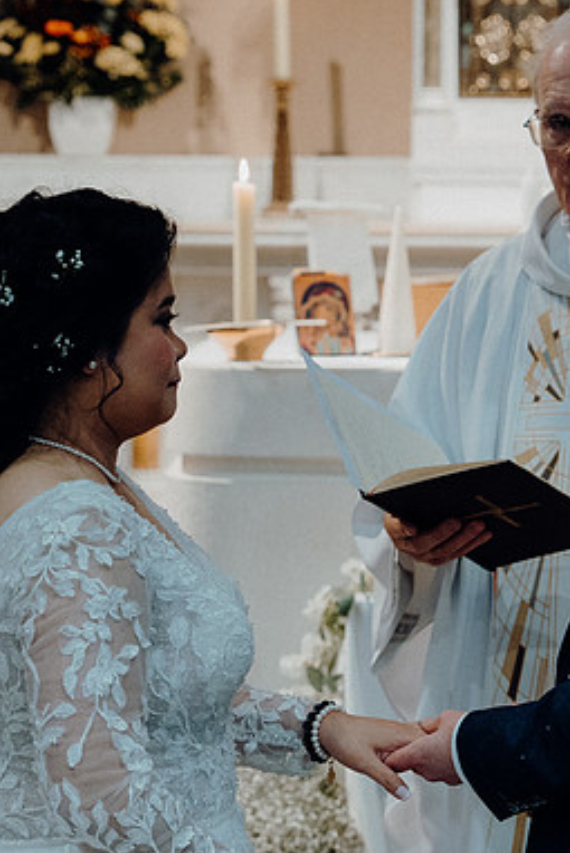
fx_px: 3061
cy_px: 423
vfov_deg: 15.9
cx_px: 398
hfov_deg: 10.6
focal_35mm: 129
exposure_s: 1/160
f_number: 3.5
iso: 1600
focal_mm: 57
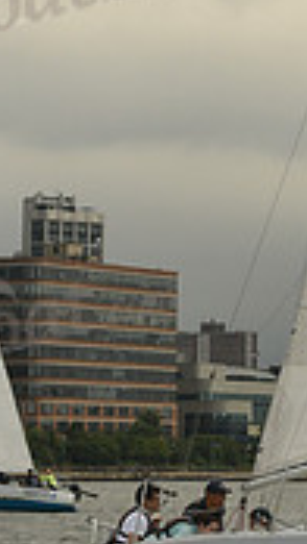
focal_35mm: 245
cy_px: 138
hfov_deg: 4.9
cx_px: 340
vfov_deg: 8.8
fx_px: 3542
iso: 320
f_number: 10
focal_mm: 70
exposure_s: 1/1250
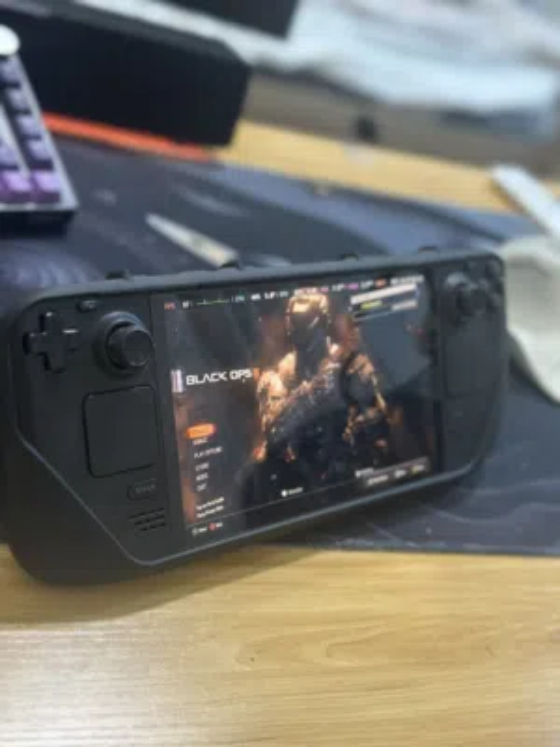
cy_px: 374
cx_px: 280
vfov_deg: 39.7
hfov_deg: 30.3
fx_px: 1035
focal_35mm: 48
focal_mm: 6.86
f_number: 1.78
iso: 400
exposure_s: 1/46
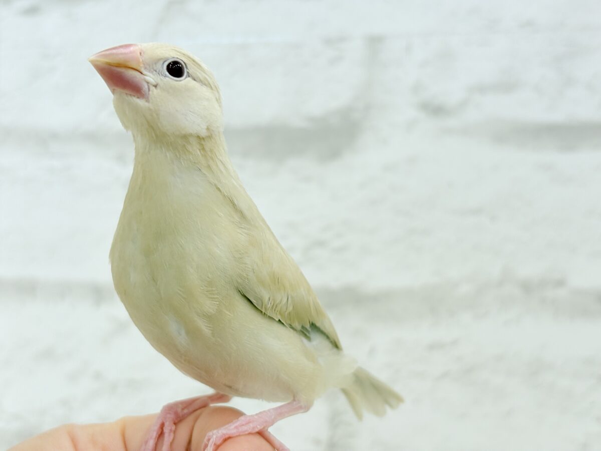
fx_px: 903
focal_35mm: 52
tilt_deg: +3.3
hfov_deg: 36.8
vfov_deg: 28.0
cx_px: 300
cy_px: 226
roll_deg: +0.5
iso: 32
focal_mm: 5.96
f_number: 1.6
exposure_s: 1/50
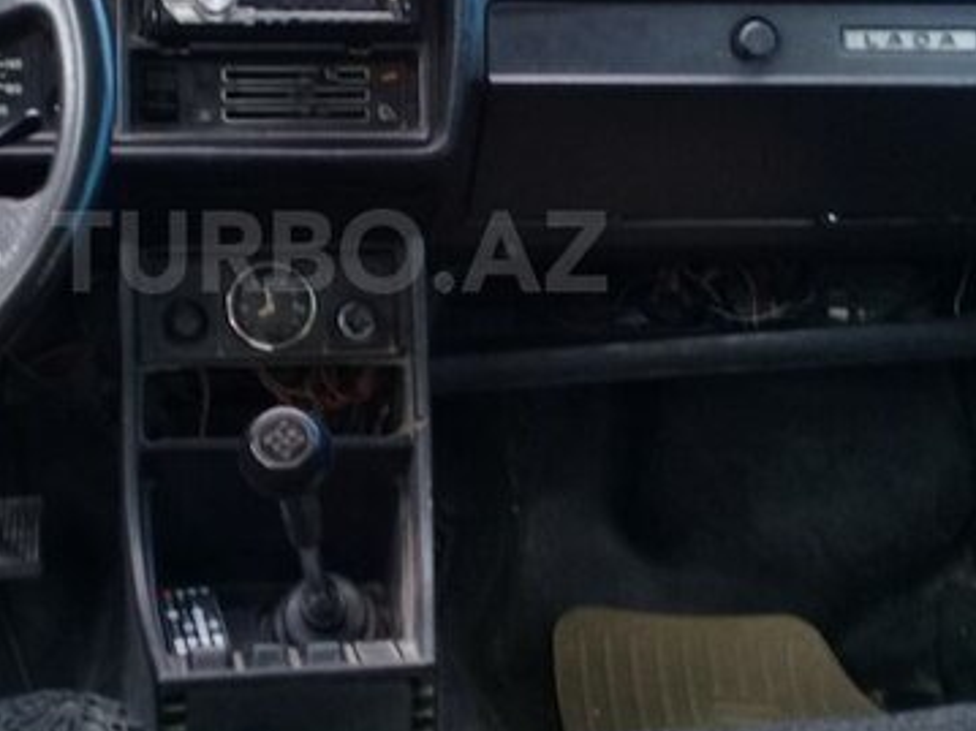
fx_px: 1607
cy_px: 251
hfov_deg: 33.5
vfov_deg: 25.5
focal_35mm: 57
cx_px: 329
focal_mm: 3.3
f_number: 2.2
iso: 64
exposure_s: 1/33
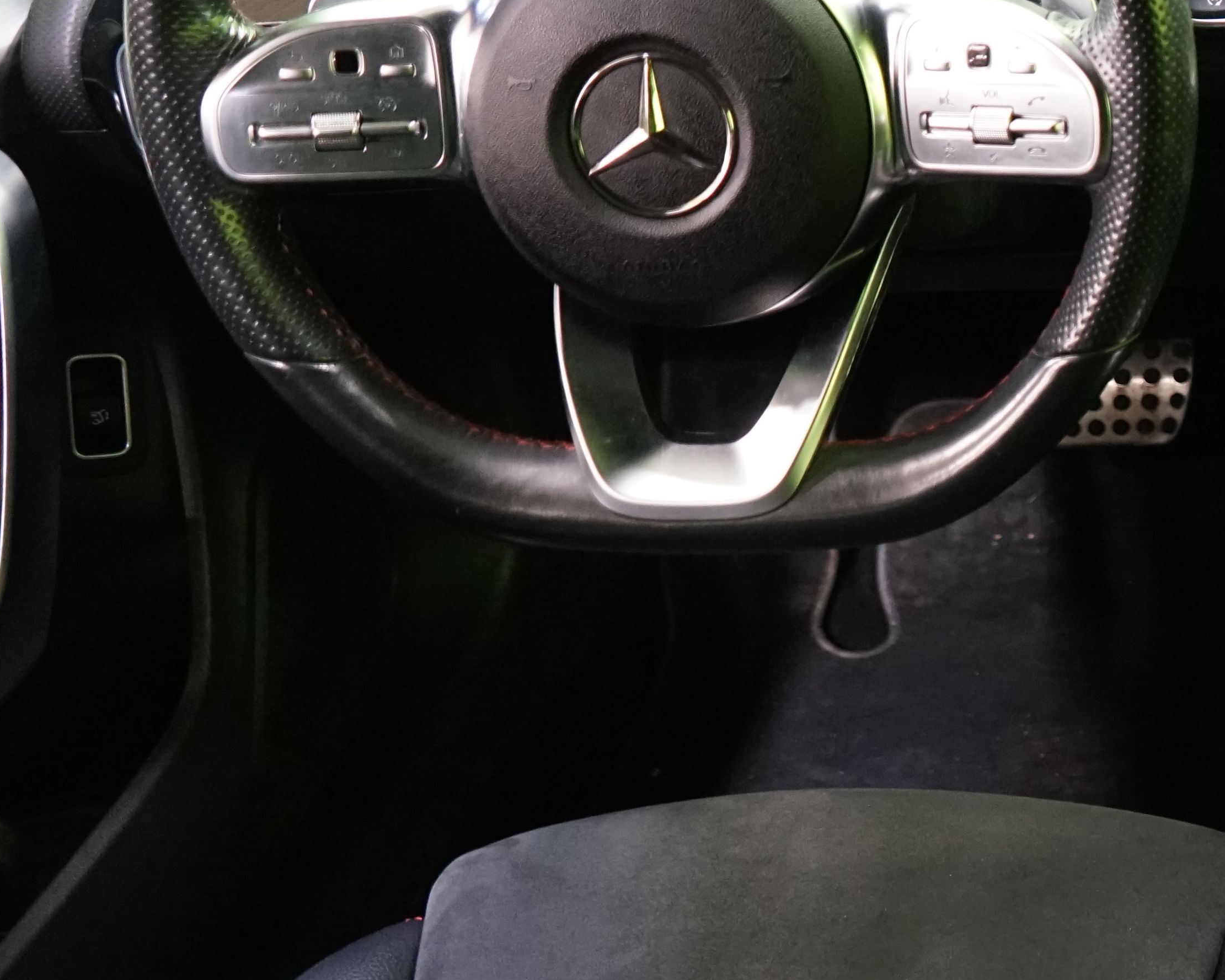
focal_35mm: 71
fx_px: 2574
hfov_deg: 23.4
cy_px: 377
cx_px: 1638
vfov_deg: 21.5
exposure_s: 1/20
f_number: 4
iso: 3200
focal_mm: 28
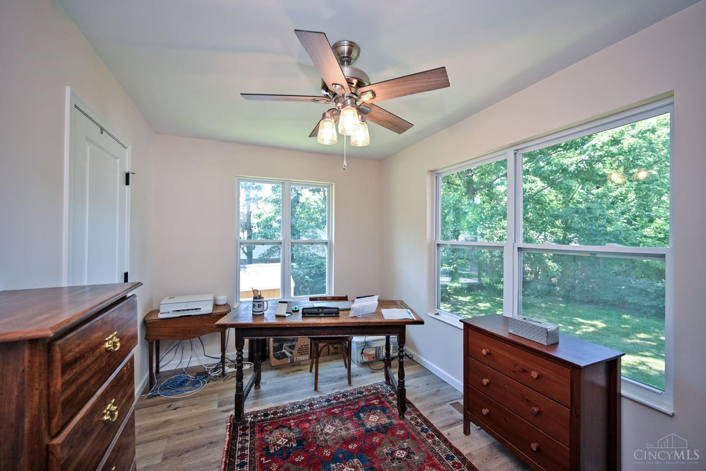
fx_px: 275
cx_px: 353
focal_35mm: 14
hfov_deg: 104.3
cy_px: 236
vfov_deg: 81.2
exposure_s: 1/60
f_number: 4
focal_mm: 14
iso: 250
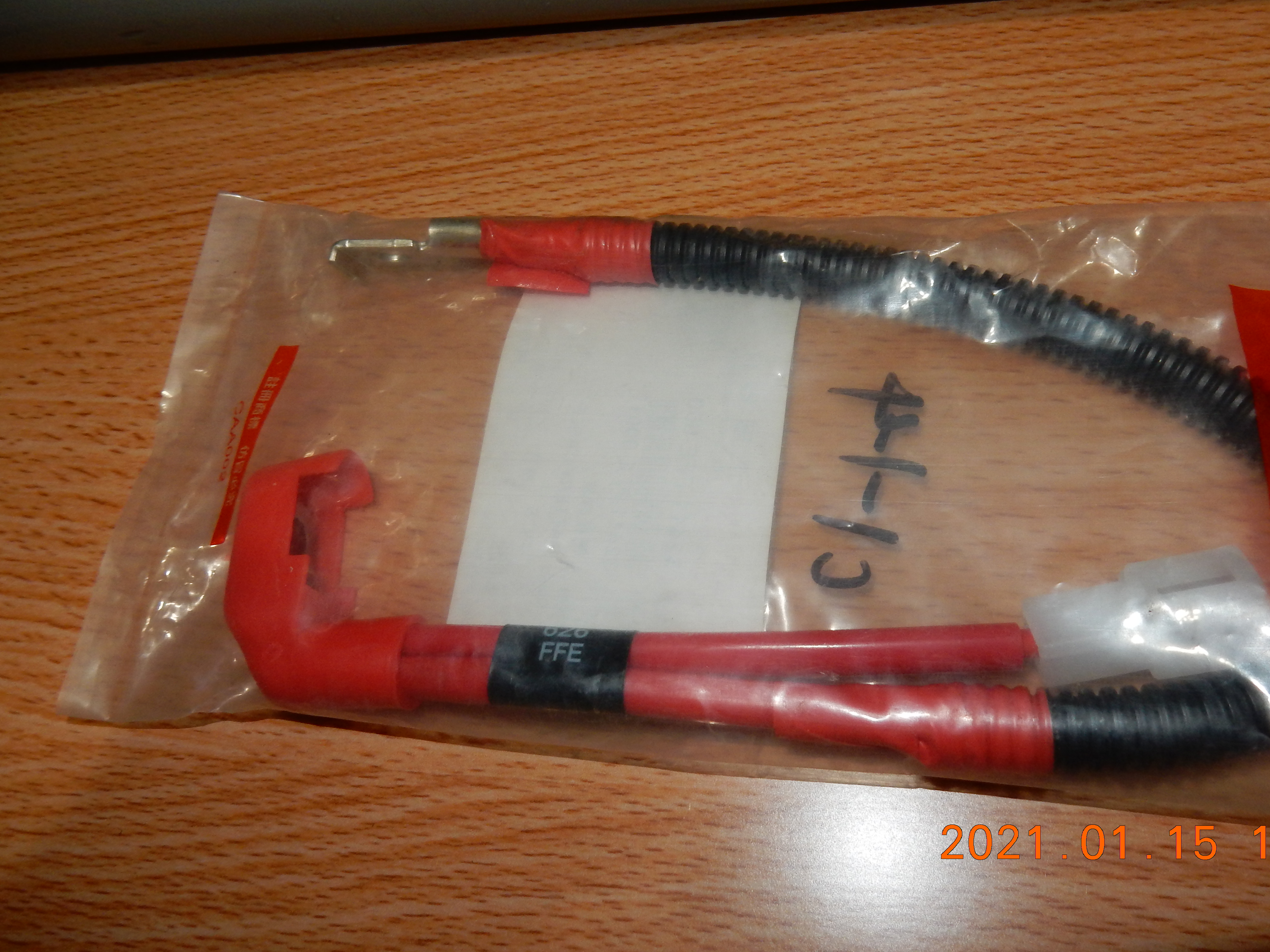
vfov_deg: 48.1
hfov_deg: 61.5
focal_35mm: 29
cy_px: 406
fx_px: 1064
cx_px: 714
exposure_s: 1/30
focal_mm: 4.5
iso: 200
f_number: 3.7
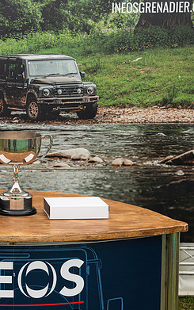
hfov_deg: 19.7
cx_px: 0
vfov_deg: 32.0
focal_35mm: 64
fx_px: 540
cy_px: 147
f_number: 5
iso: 400
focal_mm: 35
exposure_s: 1/250
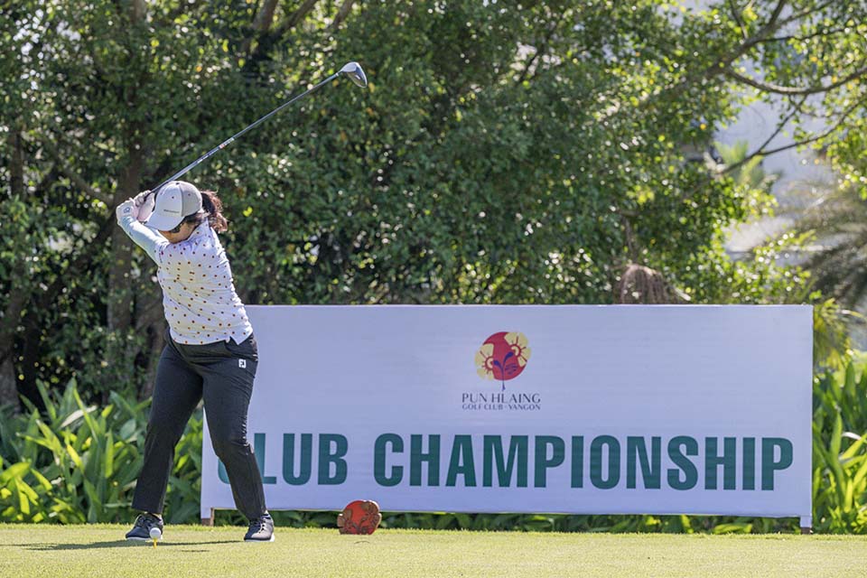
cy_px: 289
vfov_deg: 11.9
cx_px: 434
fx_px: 2769
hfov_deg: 17.8
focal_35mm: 115
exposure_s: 1/2000
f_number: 5.6
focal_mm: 115
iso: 1000
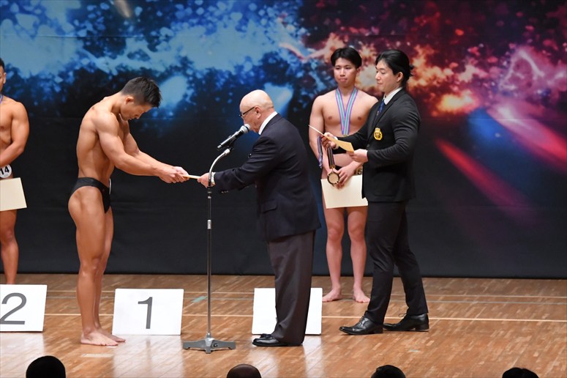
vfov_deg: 5.4
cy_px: 189
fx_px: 4014
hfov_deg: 8.1
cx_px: 284
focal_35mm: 255
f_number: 5.6
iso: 6400
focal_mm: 170
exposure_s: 1/400
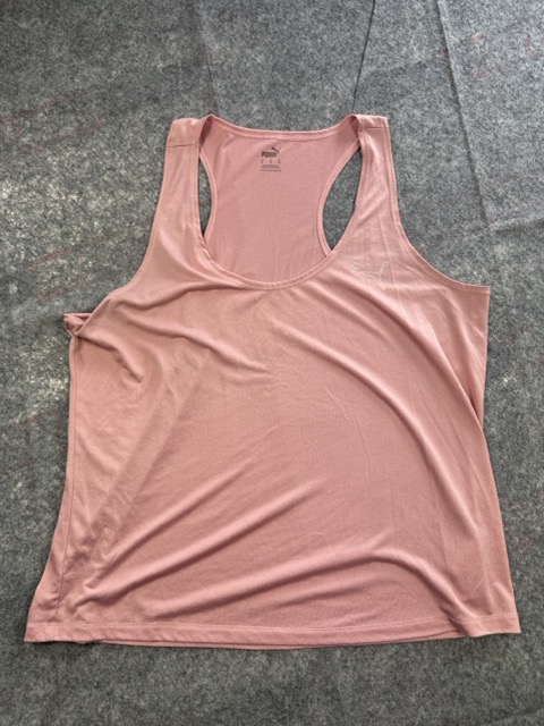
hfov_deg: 56.8
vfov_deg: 71.6
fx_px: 503
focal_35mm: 24
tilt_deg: -60.4
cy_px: 363
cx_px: 272
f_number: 1.78
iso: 64
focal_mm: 6.76
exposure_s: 1/267
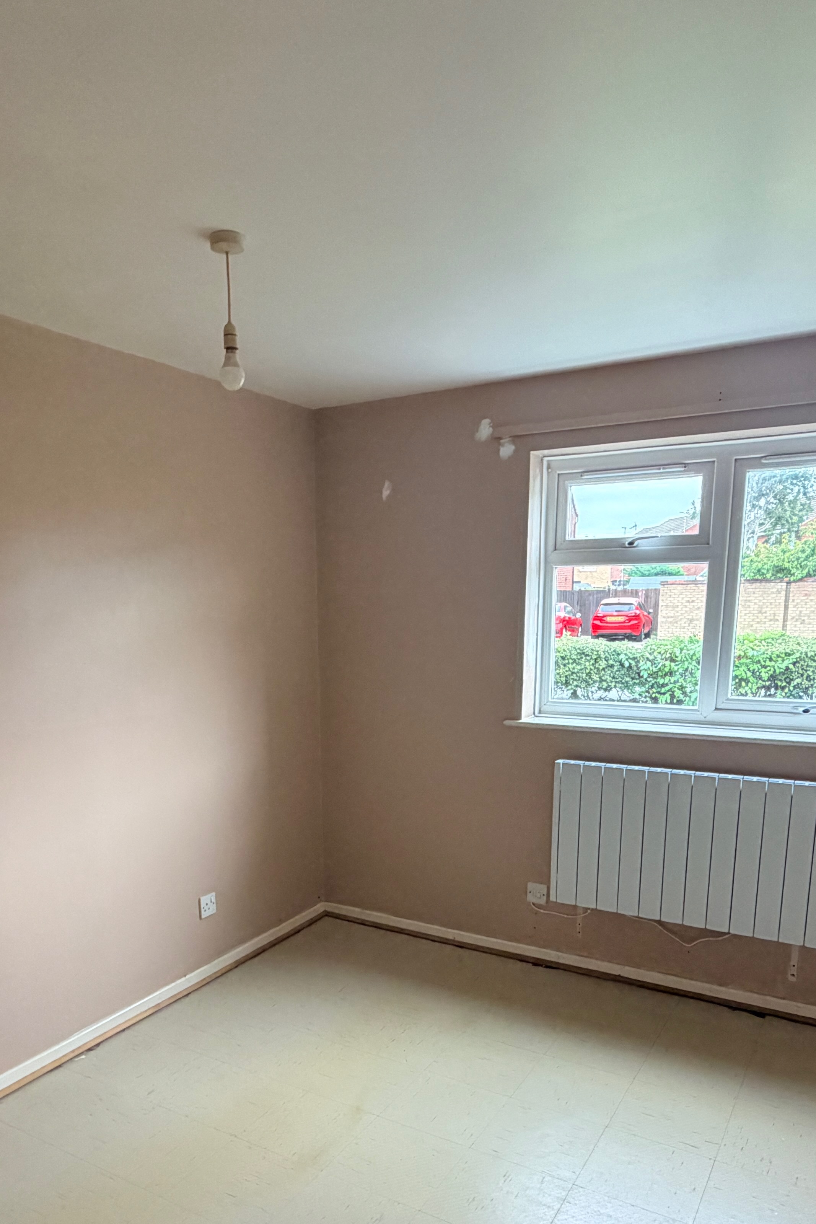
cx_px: 370
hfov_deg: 49.5
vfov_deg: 68.0
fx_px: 884
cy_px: 789
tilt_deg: -12.1
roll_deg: +0.7
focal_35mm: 26
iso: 250
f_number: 2.2
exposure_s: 1/121
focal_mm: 2.22
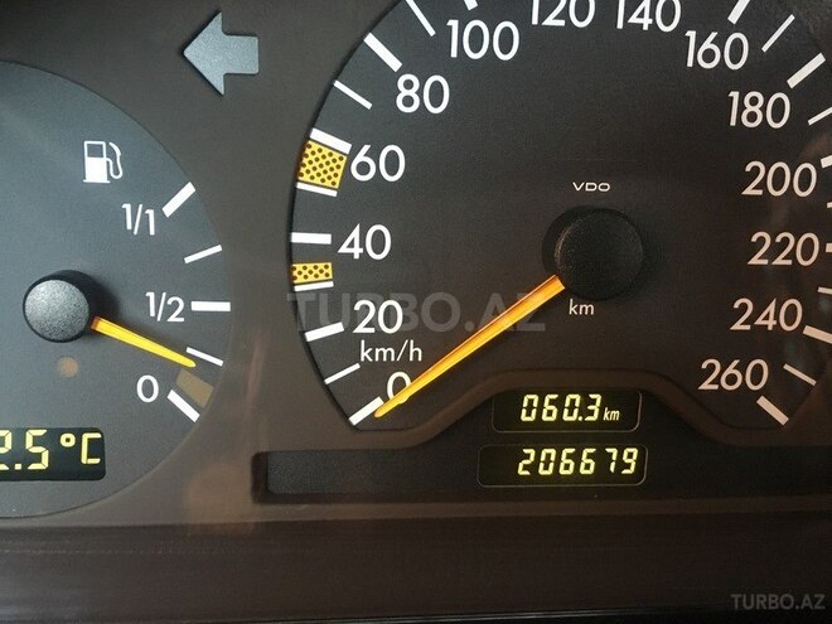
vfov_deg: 48.2
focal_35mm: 29
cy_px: 312
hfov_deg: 61.7
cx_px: 416
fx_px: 697
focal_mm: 4.15
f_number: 2.2
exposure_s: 1/25
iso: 200
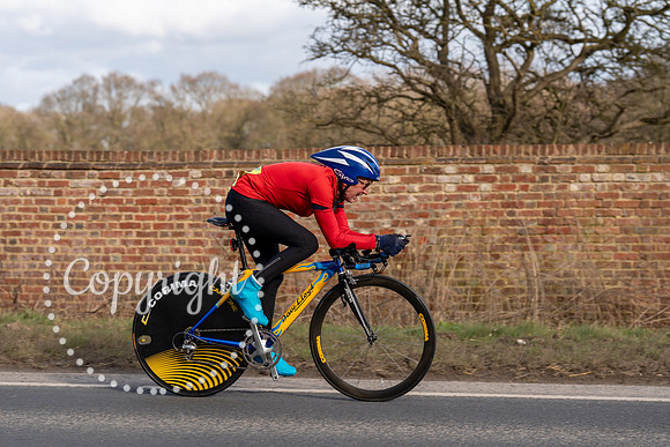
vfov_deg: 16.3
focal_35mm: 84
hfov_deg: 24.2
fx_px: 1564
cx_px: 335
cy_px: 224
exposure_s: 1/800
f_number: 4
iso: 125
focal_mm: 84
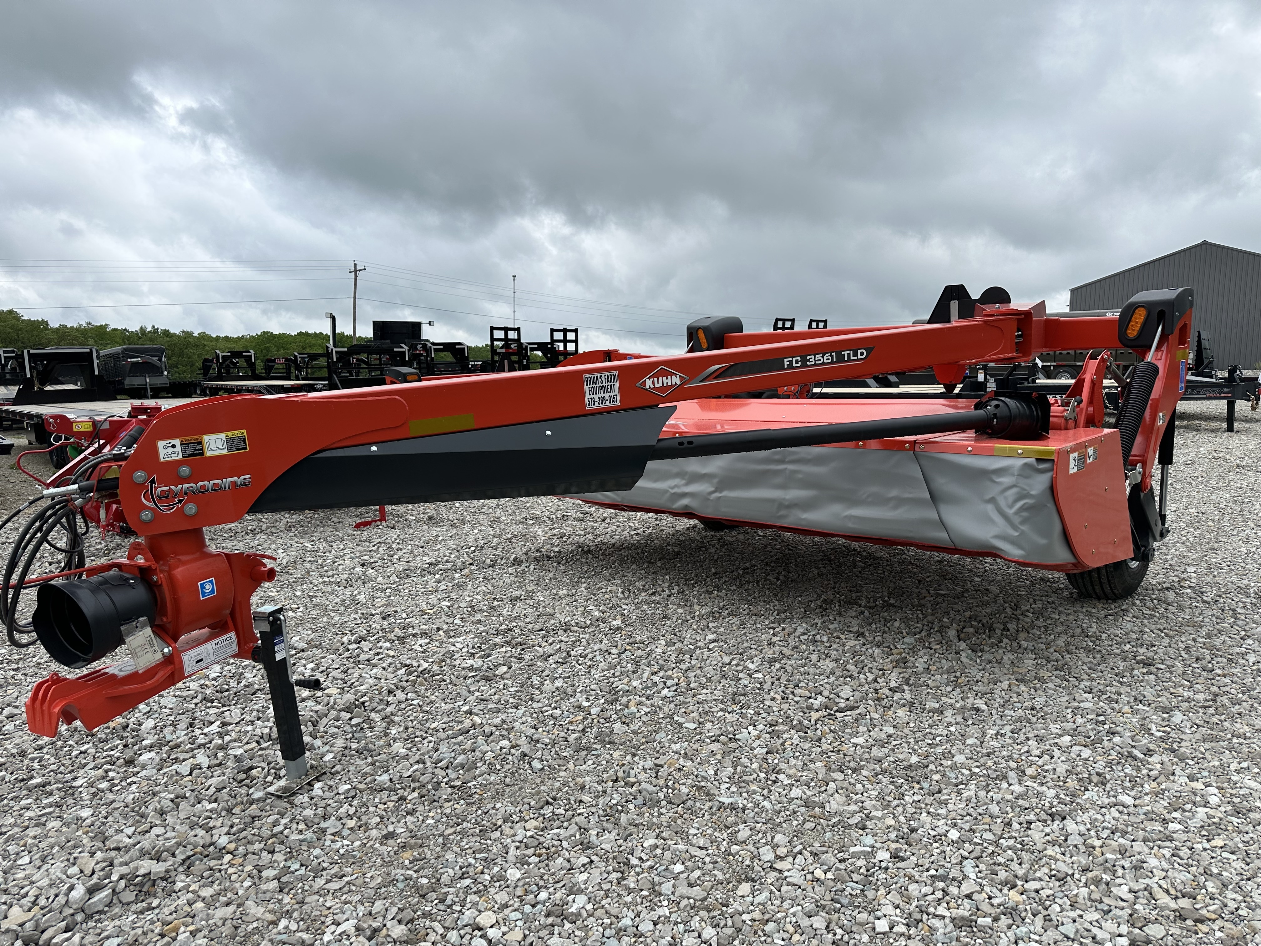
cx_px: 630
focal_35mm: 24
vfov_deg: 56.8
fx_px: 874
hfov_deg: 71.6
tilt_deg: -6.1
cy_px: 473
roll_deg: -0.6
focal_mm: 6.86
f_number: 1.78
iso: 80
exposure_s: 1/3155
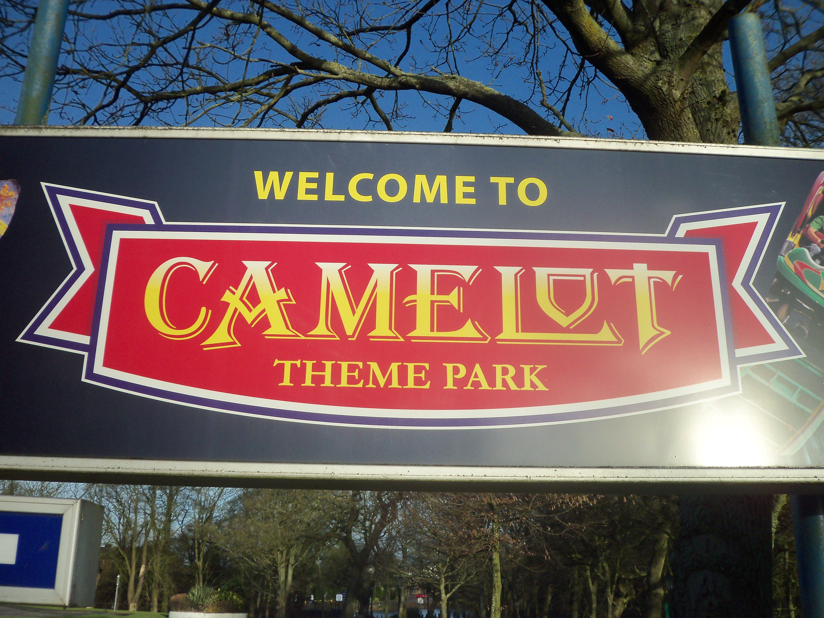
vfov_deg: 41.8
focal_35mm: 34
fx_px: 809
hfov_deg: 54.0
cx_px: 412
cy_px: 309
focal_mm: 5.7
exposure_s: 1/160
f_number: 8.8
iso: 80
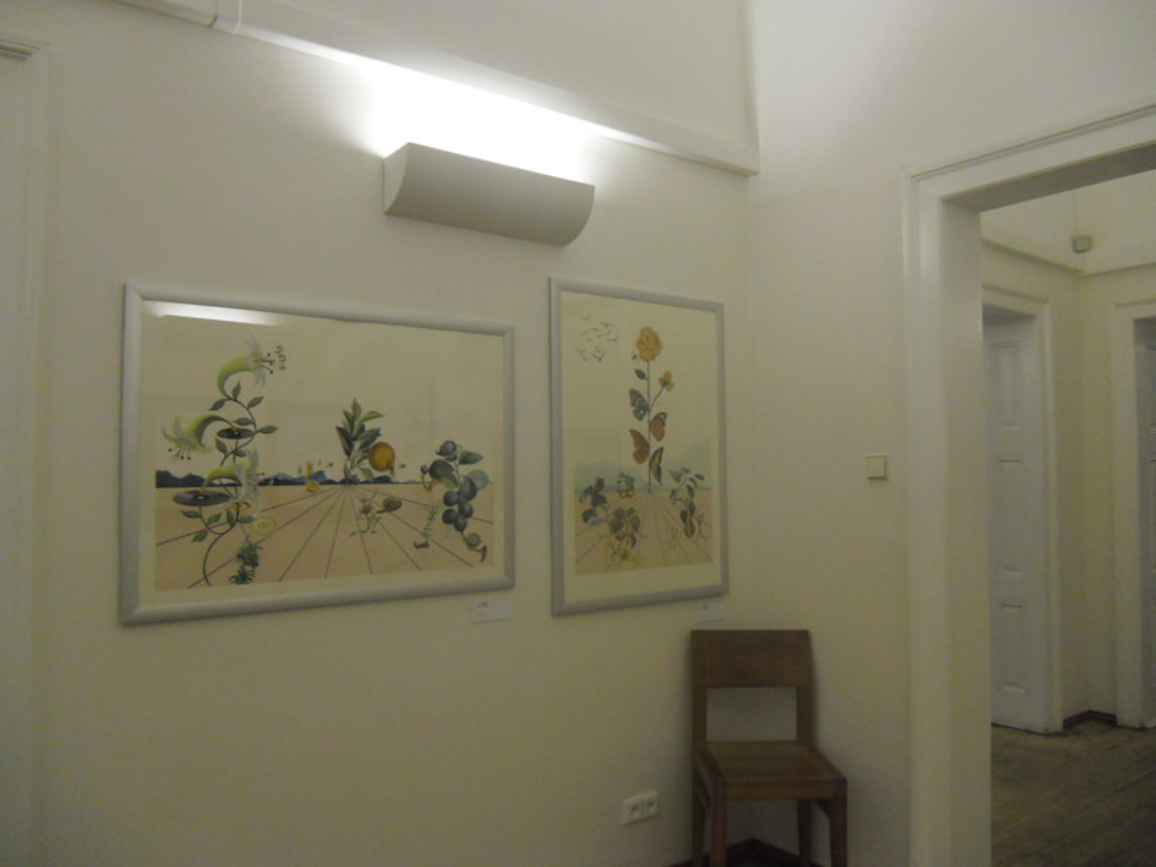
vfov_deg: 51.4
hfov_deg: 65.3
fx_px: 902
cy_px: 434
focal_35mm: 27
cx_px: 578
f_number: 3.2
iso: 400
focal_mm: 4.9
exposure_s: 1/60
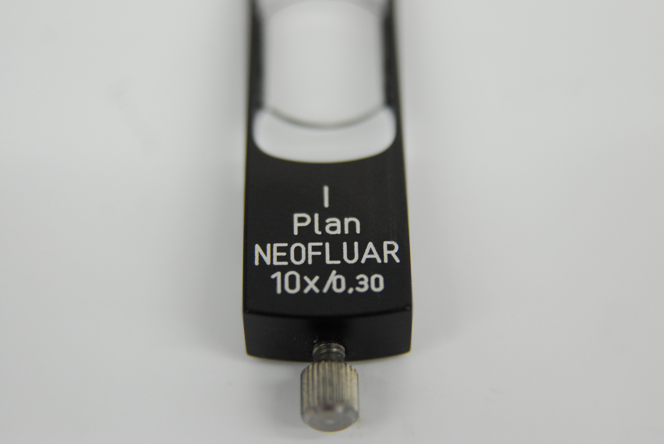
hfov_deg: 16.1
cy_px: 222
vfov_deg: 10.8
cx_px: 332
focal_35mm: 128
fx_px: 2354
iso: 800
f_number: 4
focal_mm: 85
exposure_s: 1/100
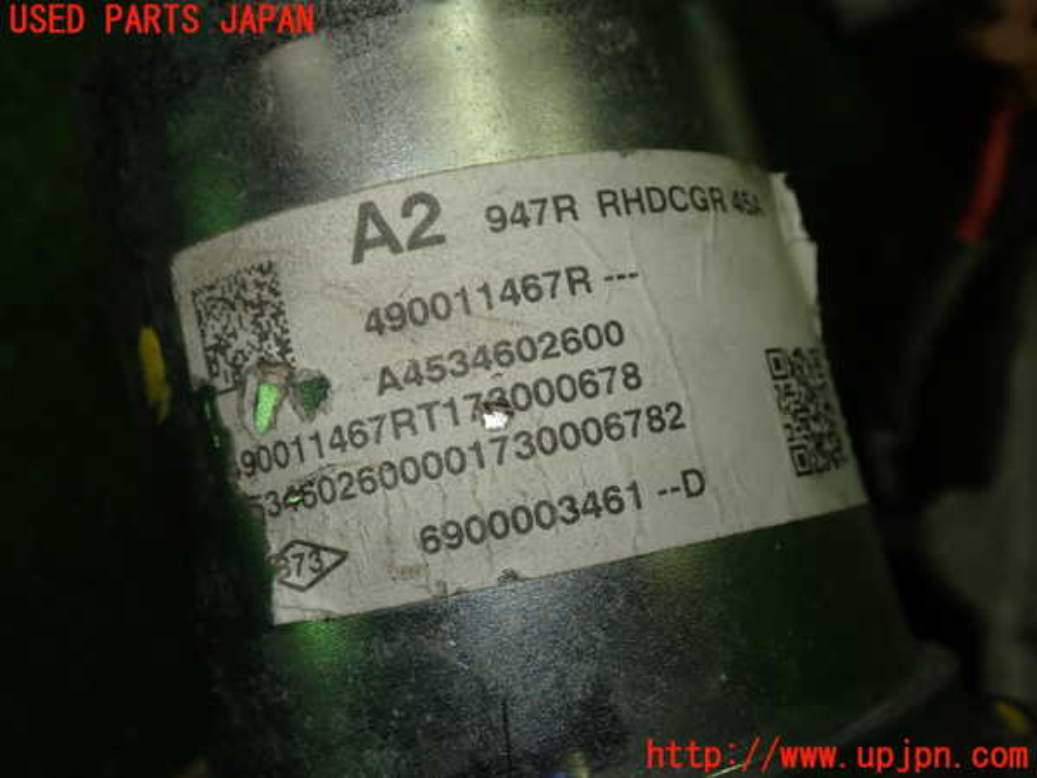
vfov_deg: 37.7
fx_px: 1138
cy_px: 389
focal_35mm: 38
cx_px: 518
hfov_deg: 49.0
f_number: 2.7
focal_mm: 6.83
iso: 100
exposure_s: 1/100
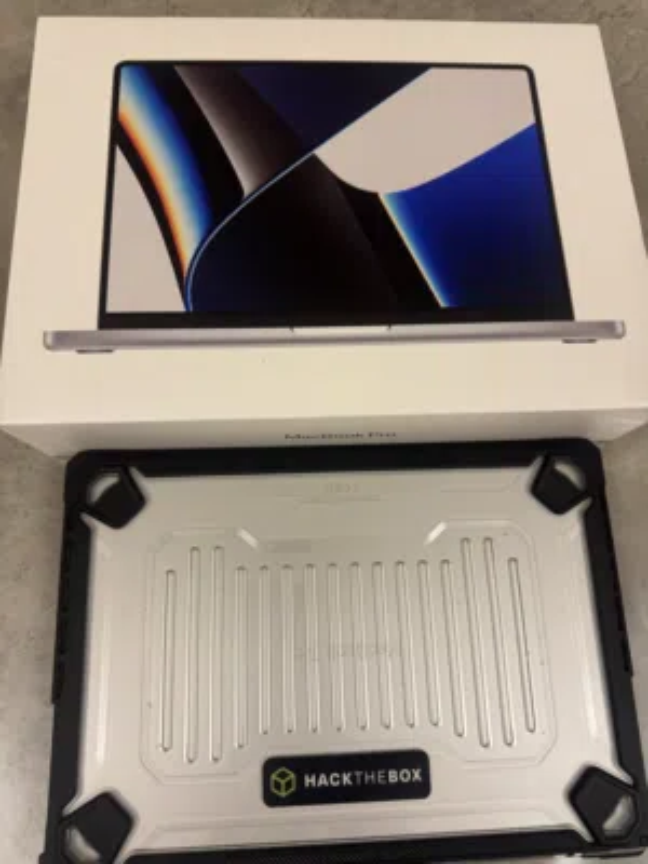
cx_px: 324
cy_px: 432
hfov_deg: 56.8
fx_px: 599
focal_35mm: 24
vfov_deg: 71.6
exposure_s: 1/50
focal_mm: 6.76
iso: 320
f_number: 1.78
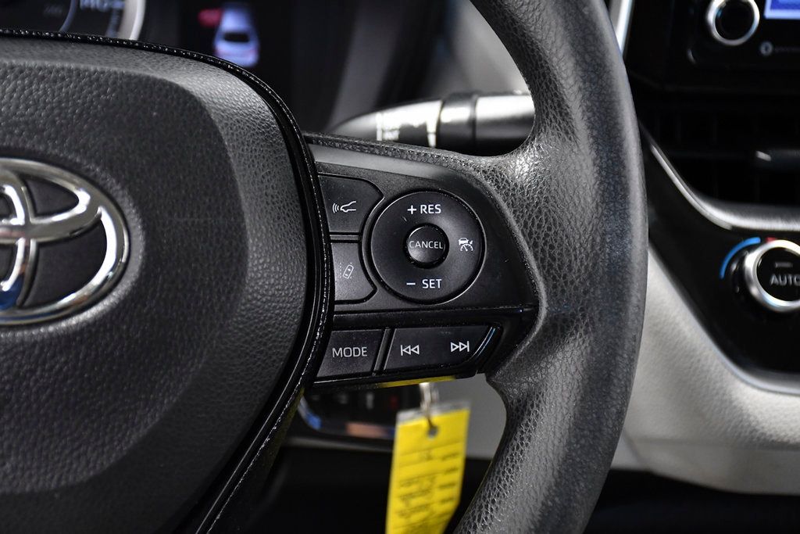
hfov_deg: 26.0
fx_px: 1733
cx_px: 400
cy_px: 267
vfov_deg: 17.5
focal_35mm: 78
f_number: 4.8
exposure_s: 1/80
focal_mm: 52
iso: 2500
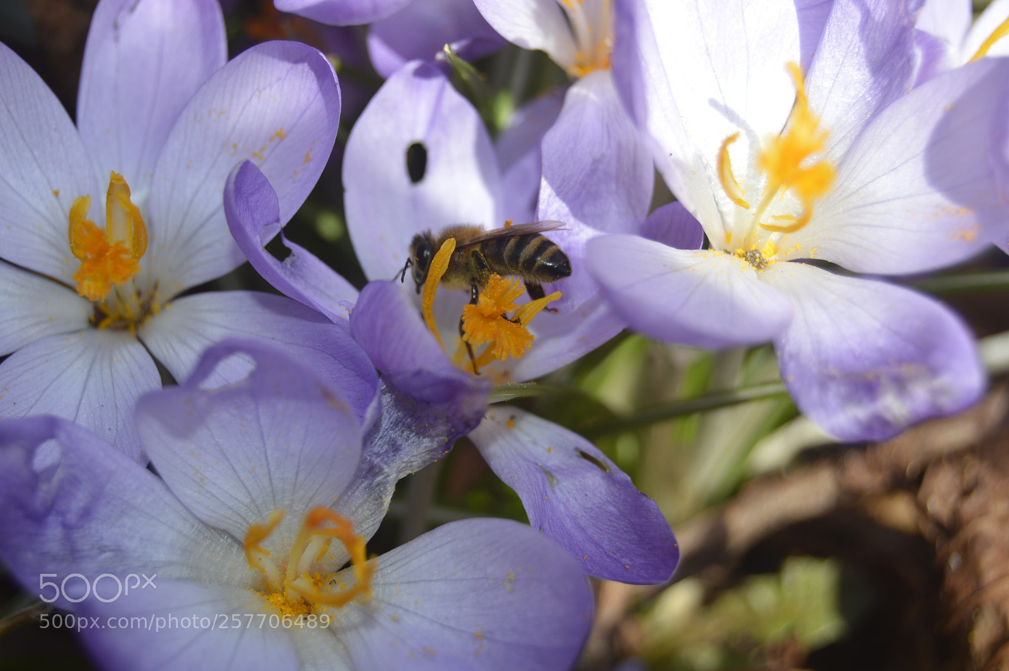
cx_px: 504
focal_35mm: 82
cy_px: 336
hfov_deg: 24.6
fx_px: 2310
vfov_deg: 16.5
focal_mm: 55
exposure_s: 1/200
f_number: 6.3
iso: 100
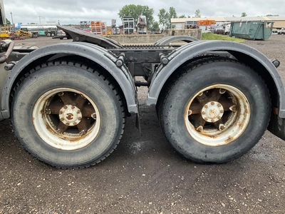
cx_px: 142
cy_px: 107
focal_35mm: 29
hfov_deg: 61.7
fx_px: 239
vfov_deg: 48.2
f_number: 1.8
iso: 25
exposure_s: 1/168
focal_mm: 3
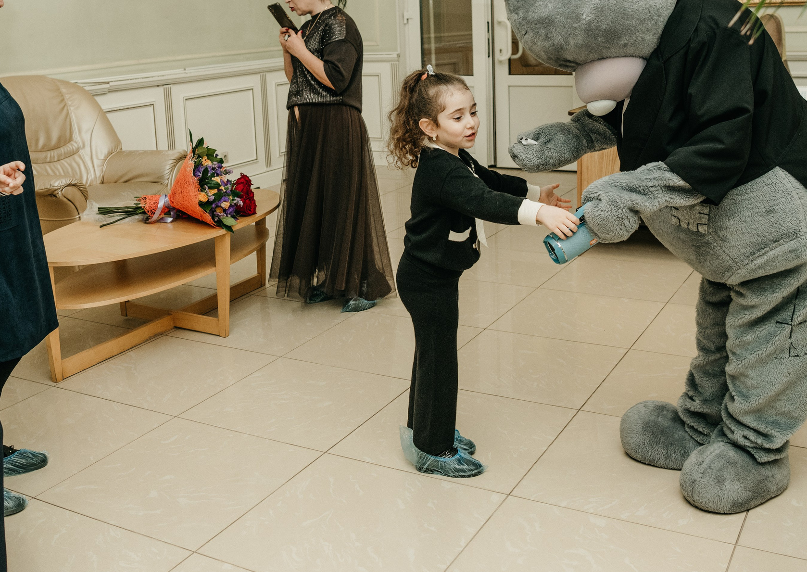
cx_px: 387
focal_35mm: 40
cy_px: 206
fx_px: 914
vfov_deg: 34.5
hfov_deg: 47.6
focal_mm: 24
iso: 640
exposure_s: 1/160
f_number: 4
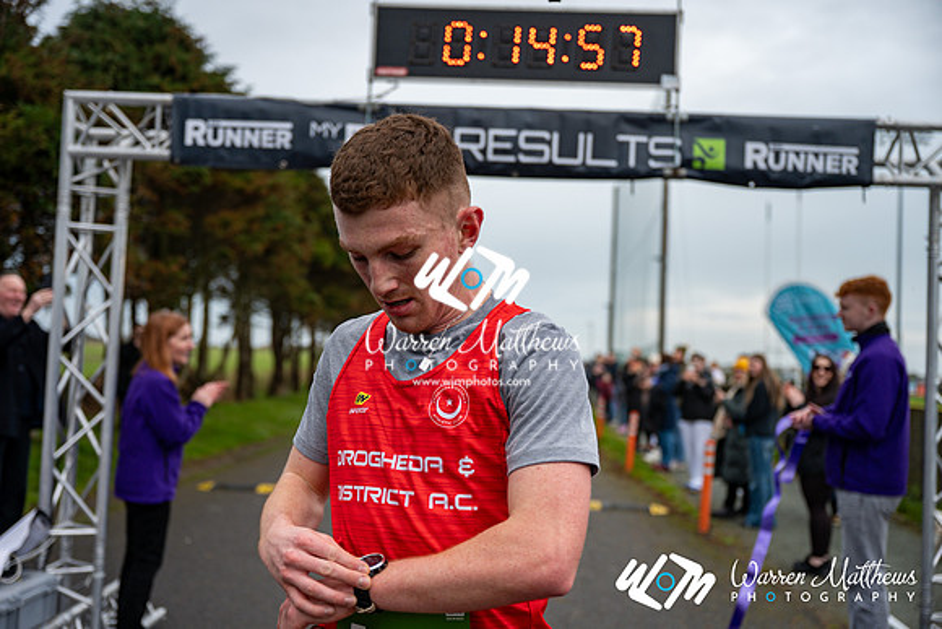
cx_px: 471
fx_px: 1047
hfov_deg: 48.4
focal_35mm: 40
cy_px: 314
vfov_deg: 33.4
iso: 200
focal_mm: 40
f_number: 2.8
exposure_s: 1/1250
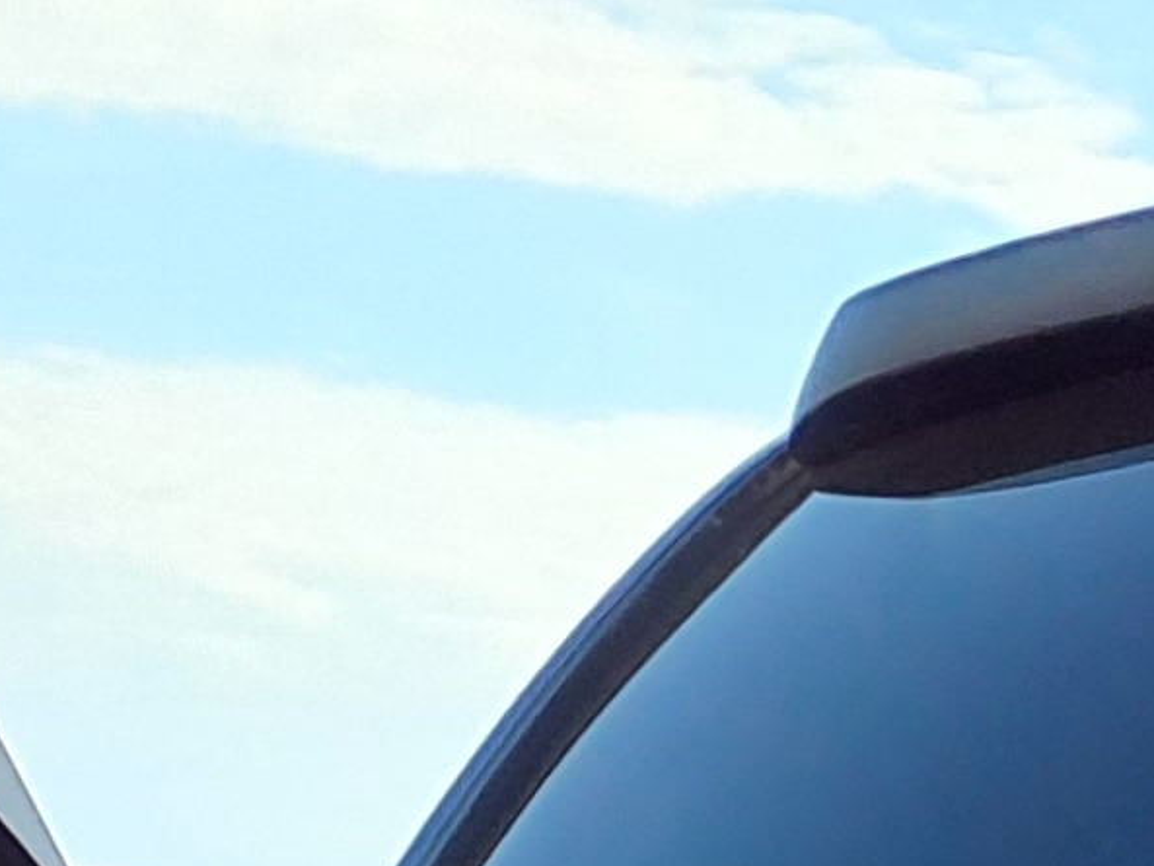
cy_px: 2966
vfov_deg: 6.8
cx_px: 2839
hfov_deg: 9.3
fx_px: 6269
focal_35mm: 188
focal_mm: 3.58
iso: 40
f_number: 1.9
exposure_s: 1/702
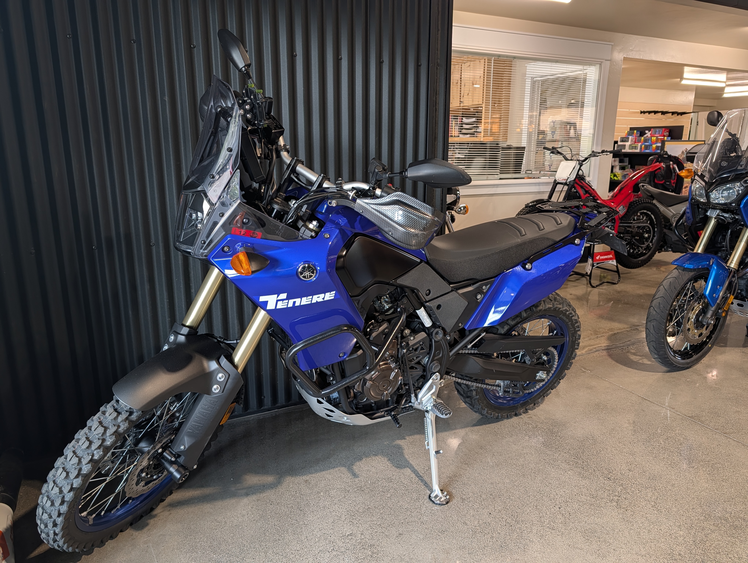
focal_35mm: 24
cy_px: 282
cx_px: 374
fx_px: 519
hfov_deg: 71.5
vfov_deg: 56.9
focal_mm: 6.9
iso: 46
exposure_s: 1/40
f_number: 1.68
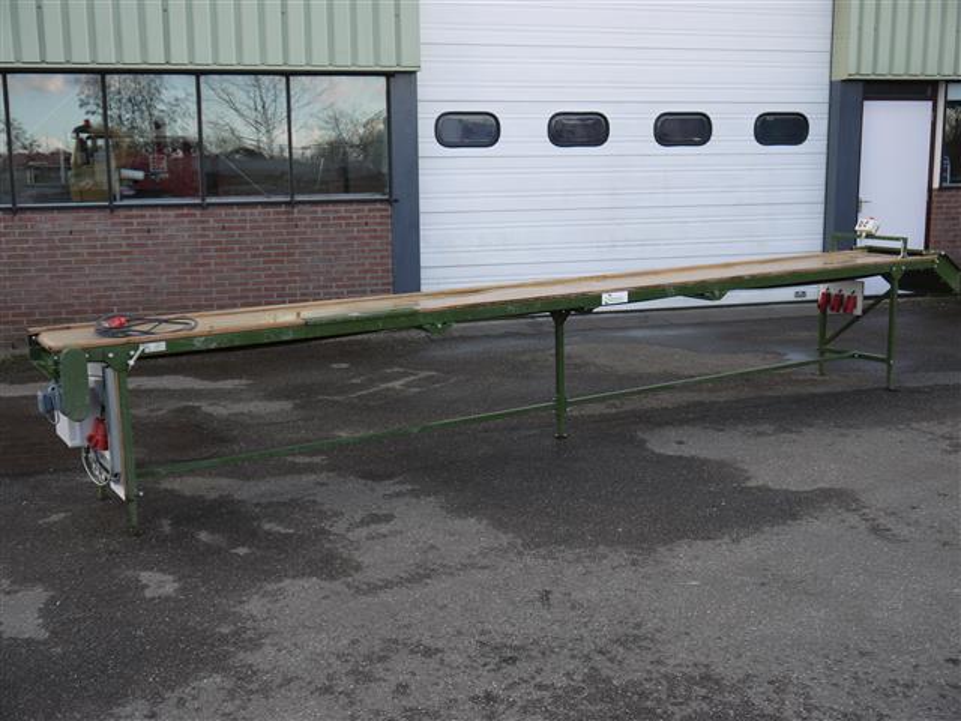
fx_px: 1110
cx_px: 480
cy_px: 360
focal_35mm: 40
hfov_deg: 46.8
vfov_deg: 36.0
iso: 100
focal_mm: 20
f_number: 5
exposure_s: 1/160
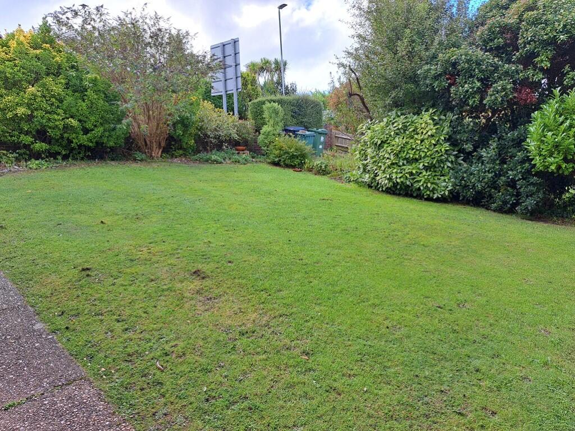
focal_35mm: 24
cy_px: 216
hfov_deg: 71.6
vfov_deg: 56.8
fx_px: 399
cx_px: 288
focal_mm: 5.23
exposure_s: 1/227
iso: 50
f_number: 1.8
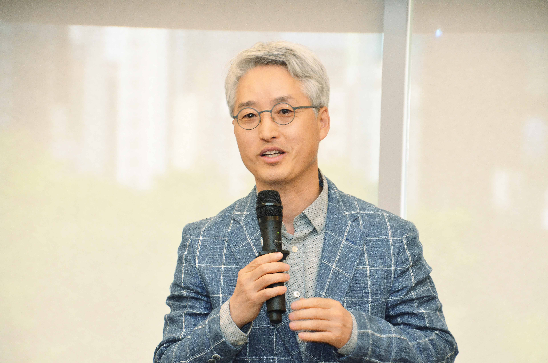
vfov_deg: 8.3
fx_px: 2506
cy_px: 182
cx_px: 274
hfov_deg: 12.5
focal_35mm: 165
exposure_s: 1/125
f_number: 5.6
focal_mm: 110
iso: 2000
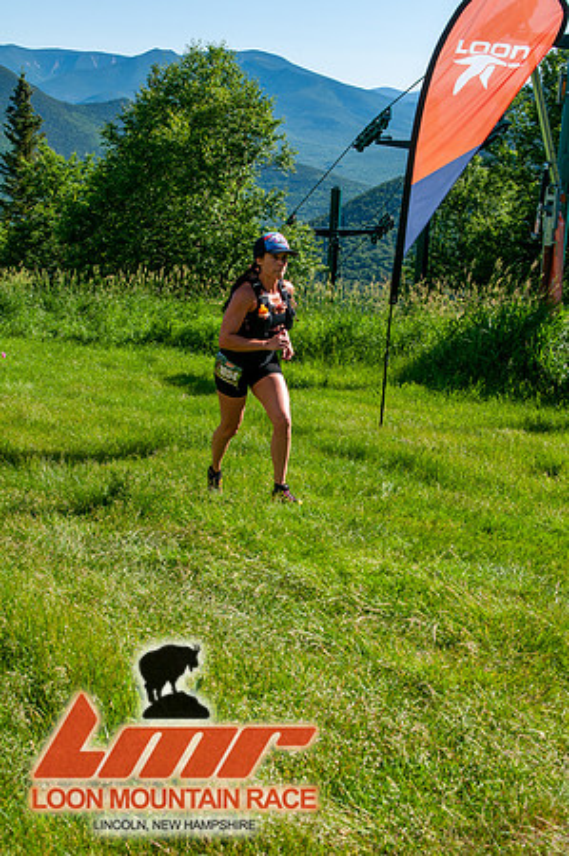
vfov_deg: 38.9
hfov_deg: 26.4
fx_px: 1212
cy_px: 428
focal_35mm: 51
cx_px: 284
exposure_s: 1/400
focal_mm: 34
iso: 200
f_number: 8
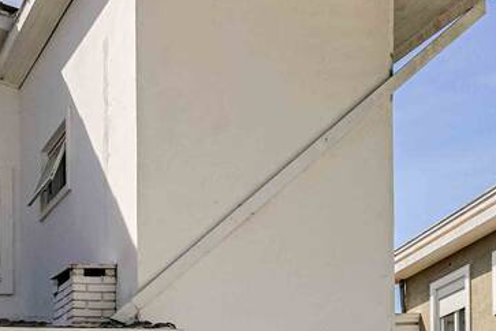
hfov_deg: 25.0
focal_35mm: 67
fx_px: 923
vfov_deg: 18.3
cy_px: 483
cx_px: -191
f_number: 5.6
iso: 50
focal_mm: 10
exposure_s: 1/400
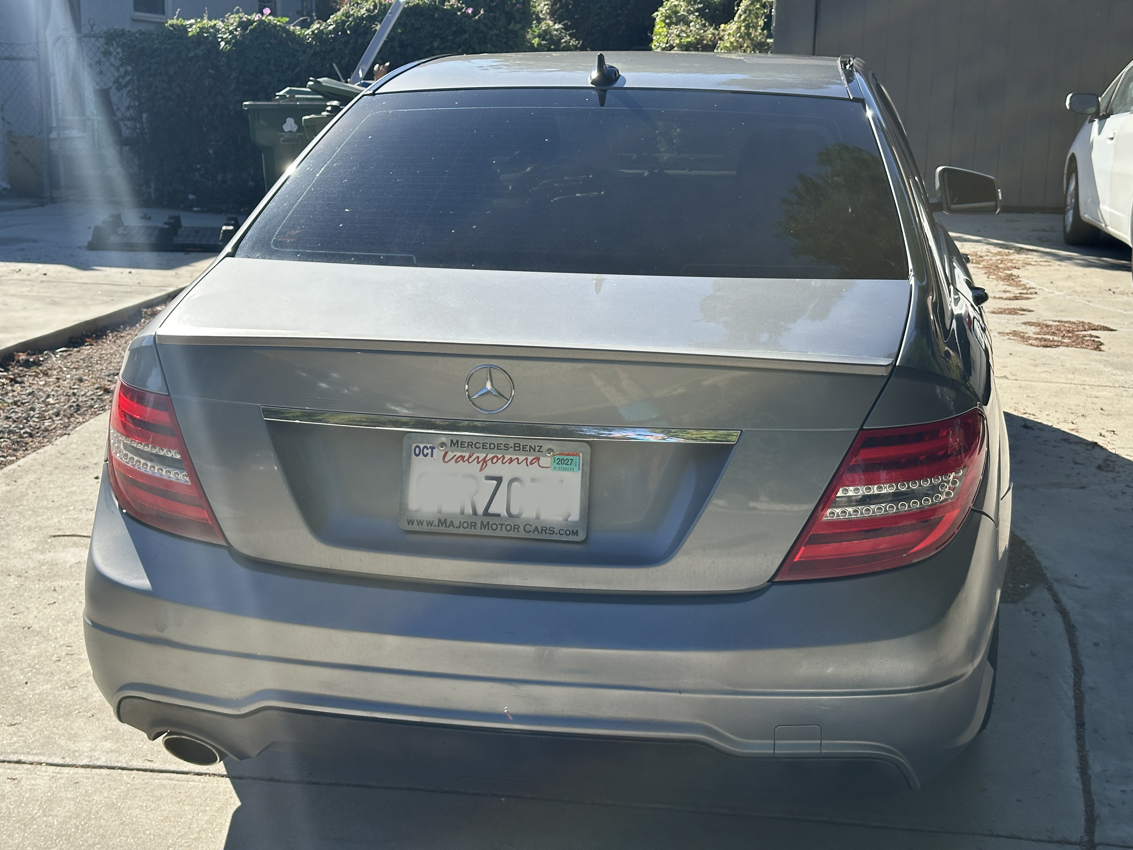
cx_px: 566
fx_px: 1571
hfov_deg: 39.7
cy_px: 425
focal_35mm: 48
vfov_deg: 30.3
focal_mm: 6.86
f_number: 1.78
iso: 64
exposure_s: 1/2114
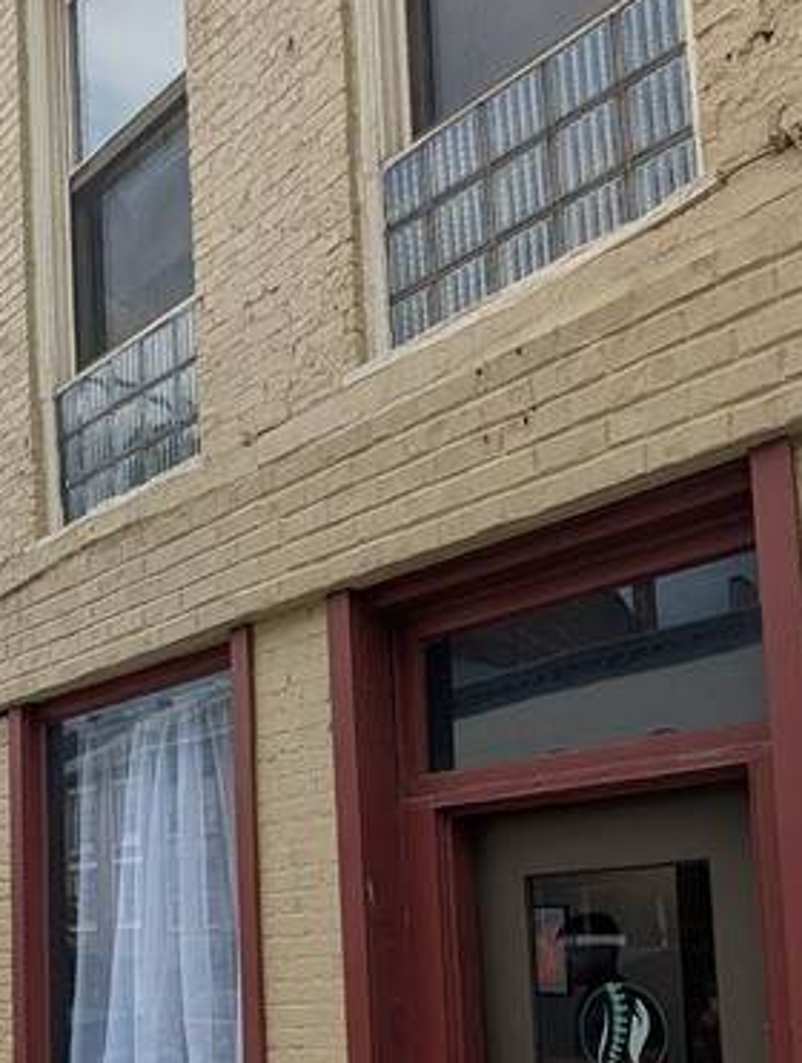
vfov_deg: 51.7
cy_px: 855
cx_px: 397
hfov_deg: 43.1
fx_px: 1015
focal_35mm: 33
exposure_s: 1/3077
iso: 56
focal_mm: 2.02
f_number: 1.7
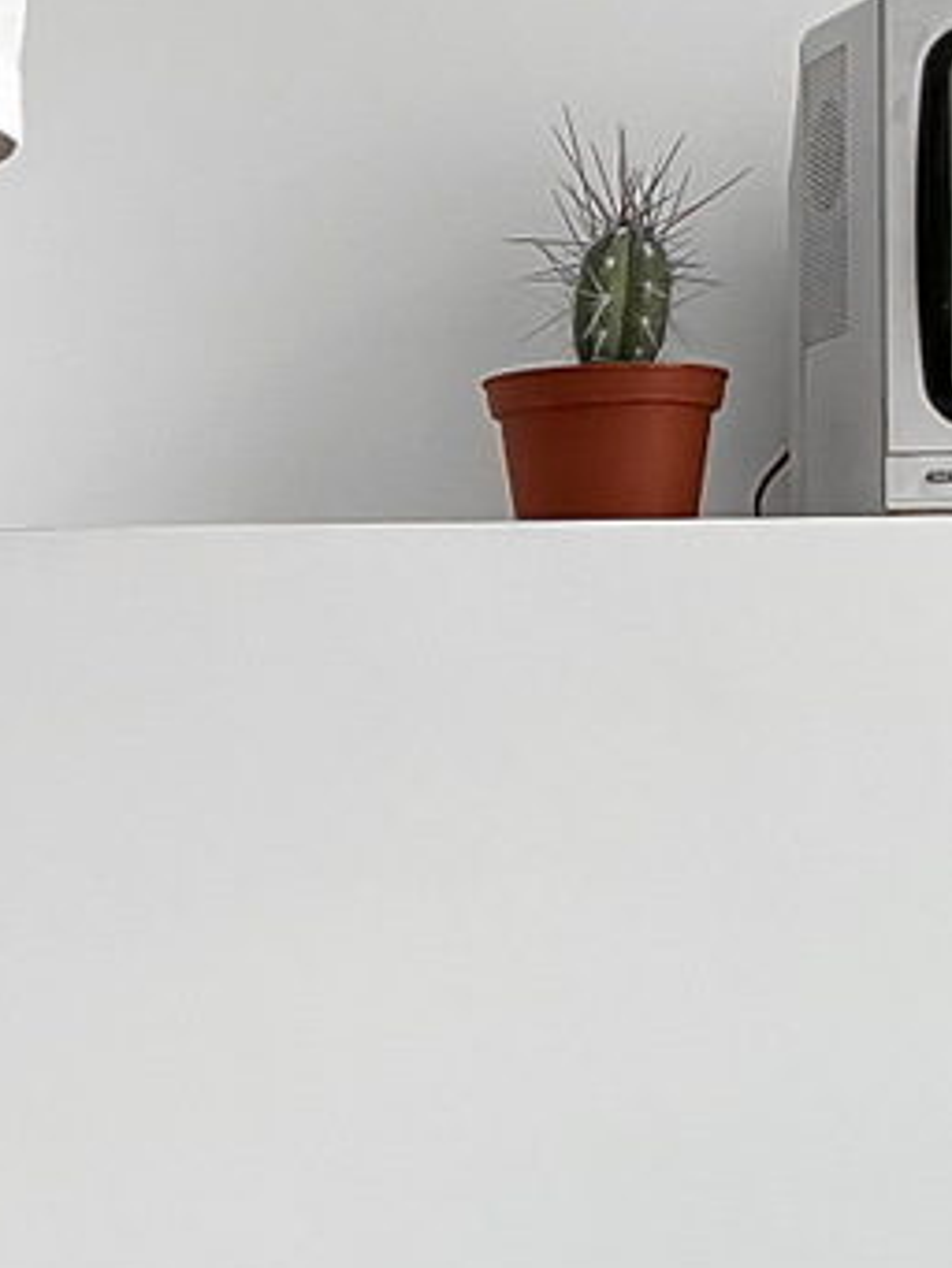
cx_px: -718
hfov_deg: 10.3
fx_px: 4984
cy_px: 904
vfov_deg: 14.5
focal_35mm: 136
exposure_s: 1/120
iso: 32
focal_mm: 3
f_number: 1.8
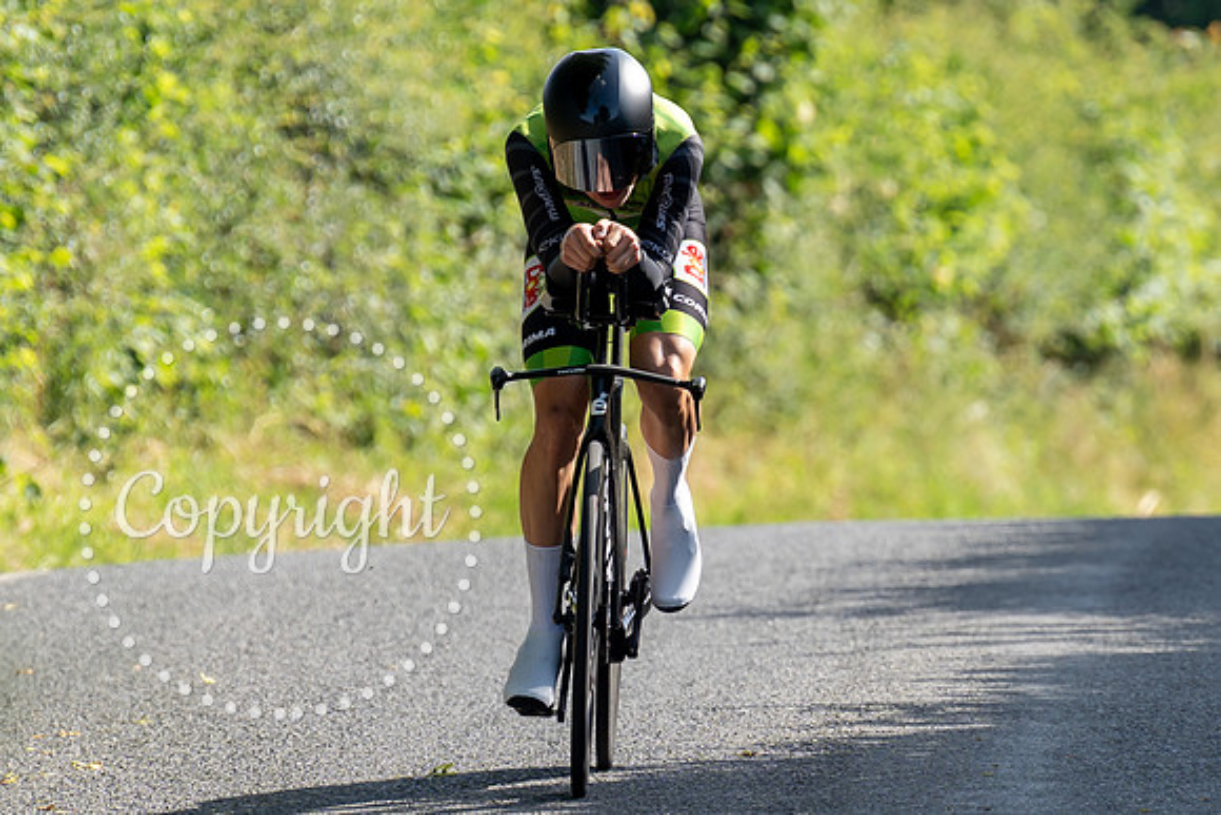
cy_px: 587
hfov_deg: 3.3
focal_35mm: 616
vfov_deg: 2.2
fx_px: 20881
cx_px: 642
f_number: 4
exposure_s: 1/1000
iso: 250
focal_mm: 242
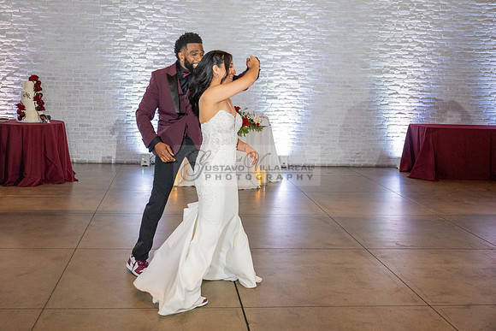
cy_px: 156
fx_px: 566
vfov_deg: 32.6
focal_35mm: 41
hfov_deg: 47.2
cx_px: 222
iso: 2000
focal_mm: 36
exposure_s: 1/200
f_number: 2.8
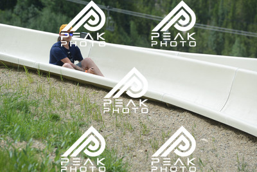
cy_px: 86
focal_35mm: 195
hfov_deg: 10.5
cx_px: 128
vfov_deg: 7.0
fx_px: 1393
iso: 280
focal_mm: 195
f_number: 6.3
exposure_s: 1/640
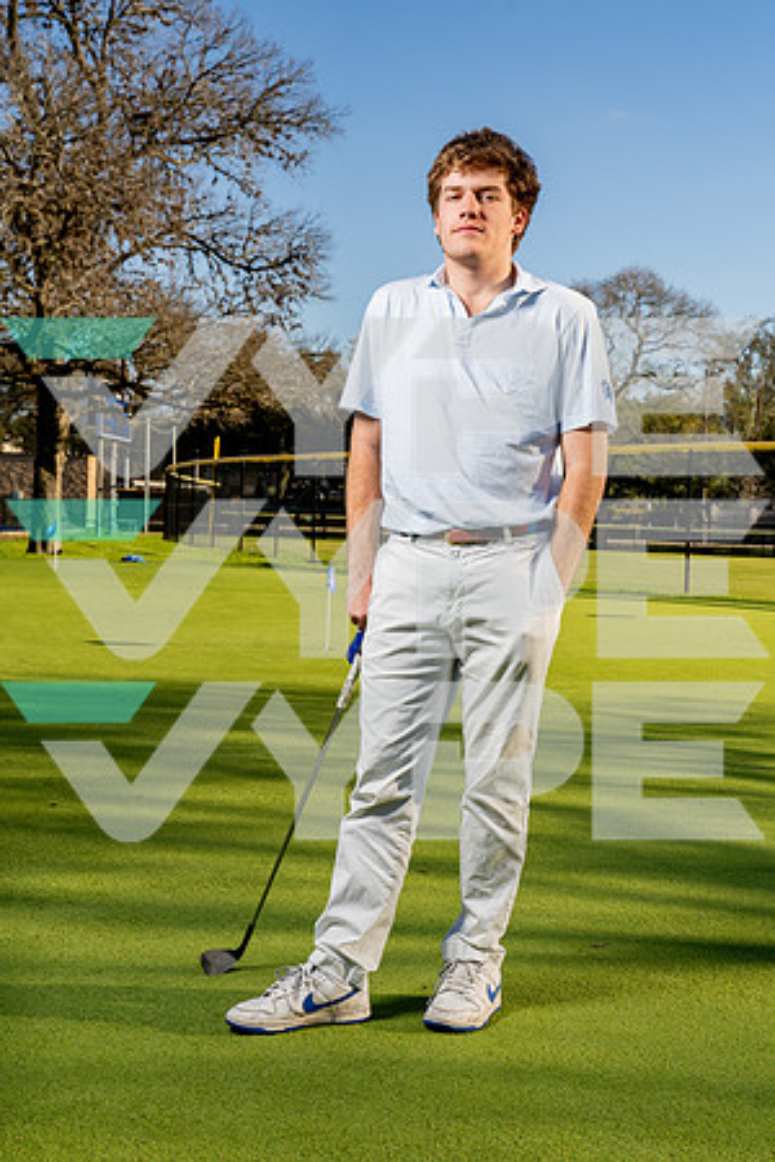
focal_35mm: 49
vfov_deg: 40.3
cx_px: 388
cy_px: 581
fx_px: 1582
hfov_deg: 27.5
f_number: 8
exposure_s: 1/250
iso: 100
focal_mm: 49
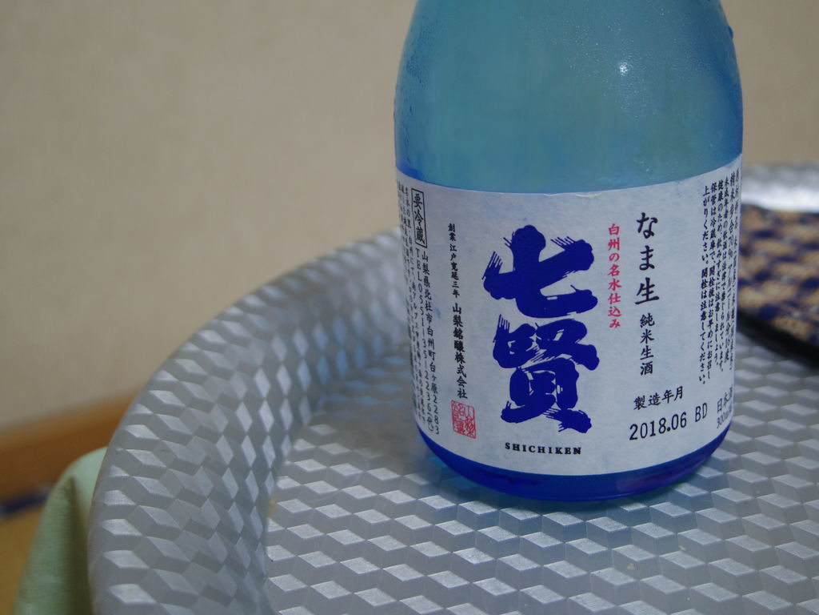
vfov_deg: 30.9
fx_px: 1112
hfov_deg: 40.4
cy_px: 308
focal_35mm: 47
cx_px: 410
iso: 250
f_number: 1.9
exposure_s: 1/60
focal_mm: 8.5
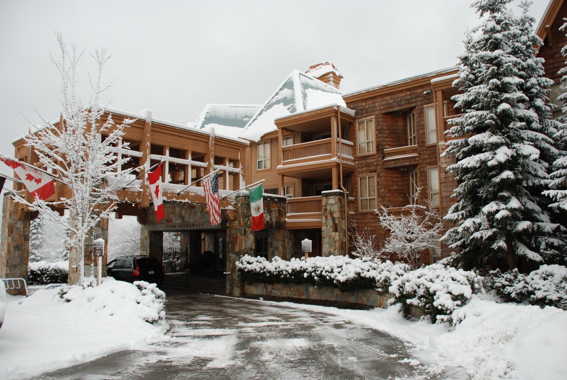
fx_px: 426
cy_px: 190
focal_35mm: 27
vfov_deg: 48.0
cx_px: 284
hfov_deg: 67.3
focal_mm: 18
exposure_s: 1/80
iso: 200
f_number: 4.5
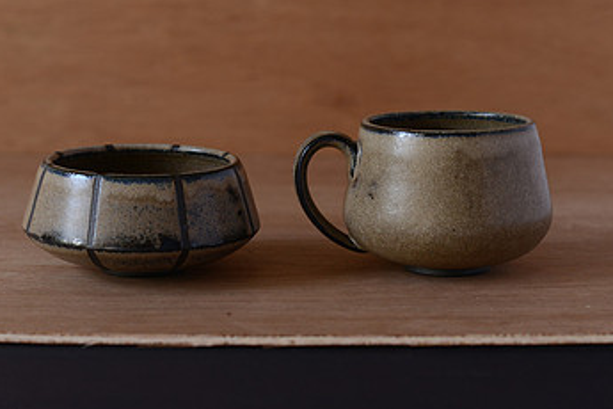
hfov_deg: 24.2
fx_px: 1430
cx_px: 281
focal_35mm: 84
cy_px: 68
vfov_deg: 16.1
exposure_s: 1/100
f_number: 3.5
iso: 500
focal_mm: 50
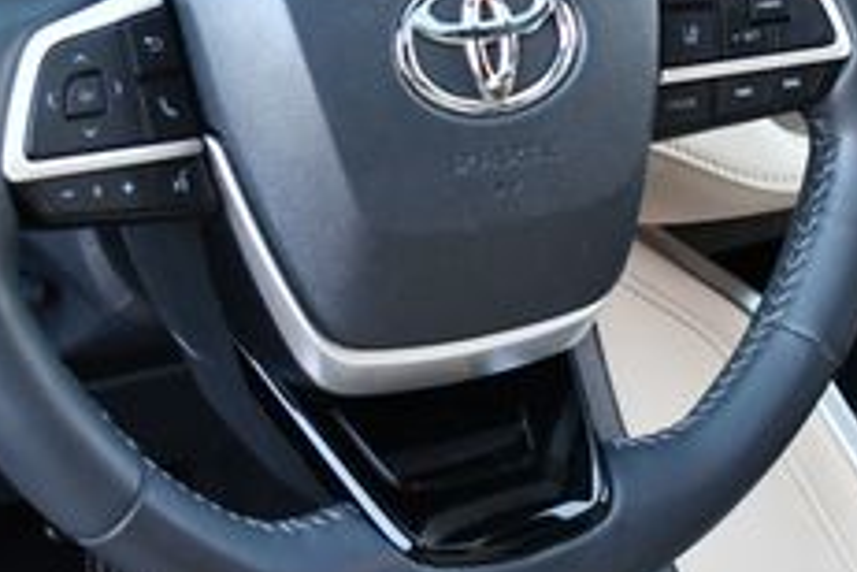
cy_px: 85
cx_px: 553
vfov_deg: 11.2
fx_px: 2904
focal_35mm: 122
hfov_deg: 16.8
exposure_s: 1/125
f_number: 3.8
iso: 800
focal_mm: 22
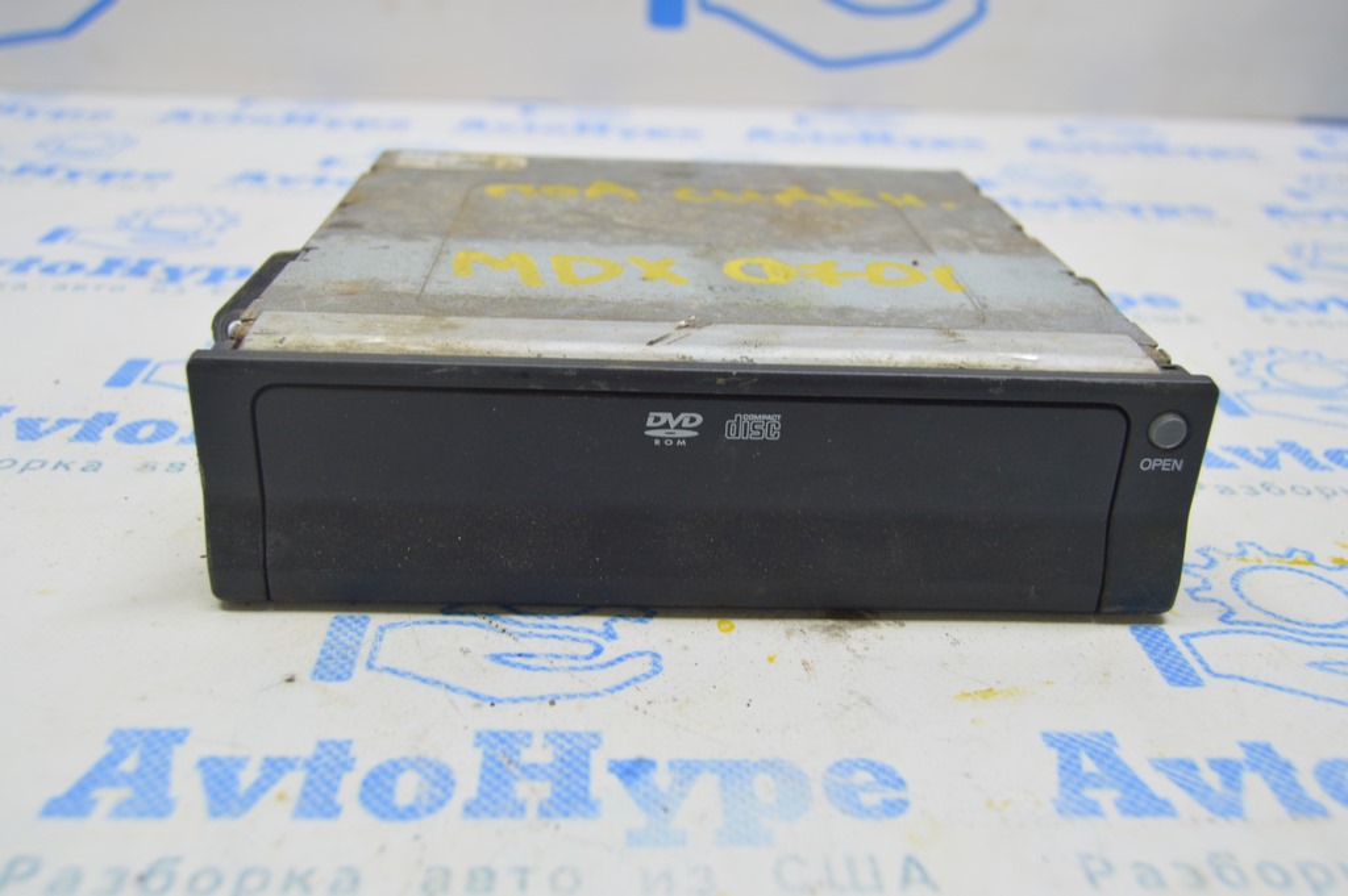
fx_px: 1235
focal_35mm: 33
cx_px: 674
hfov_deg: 57.3
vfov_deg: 39.9
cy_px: 448
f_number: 5.6
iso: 400
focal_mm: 22
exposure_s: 1/20
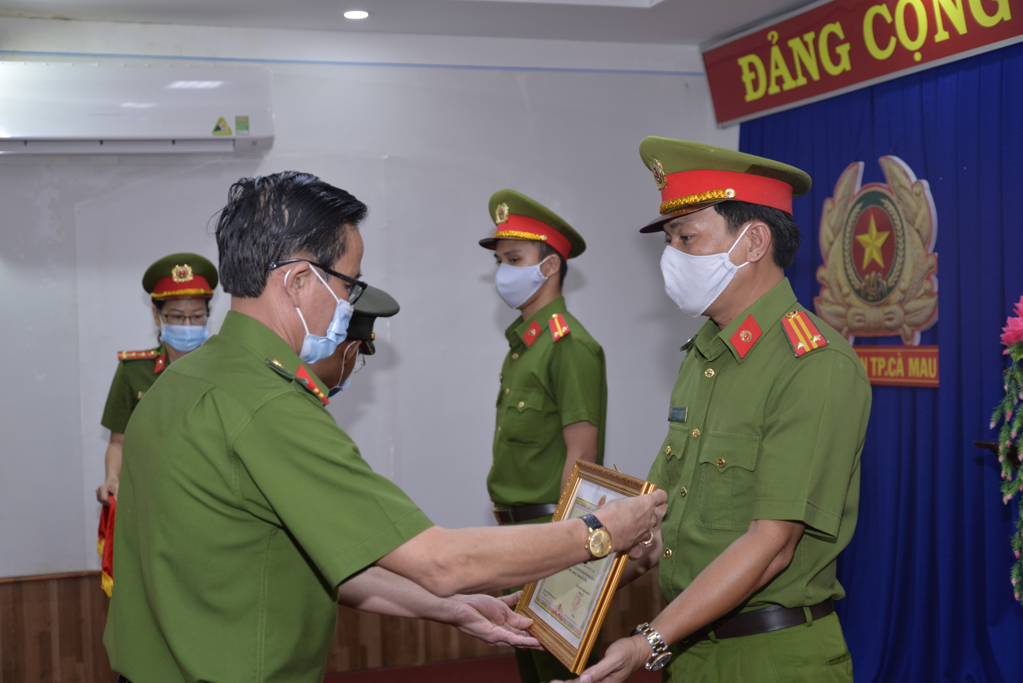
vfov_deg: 28.1
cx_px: 512
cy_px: 342
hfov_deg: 41.1
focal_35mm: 48
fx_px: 1364
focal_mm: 48
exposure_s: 1/80
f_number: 4.2
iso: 400
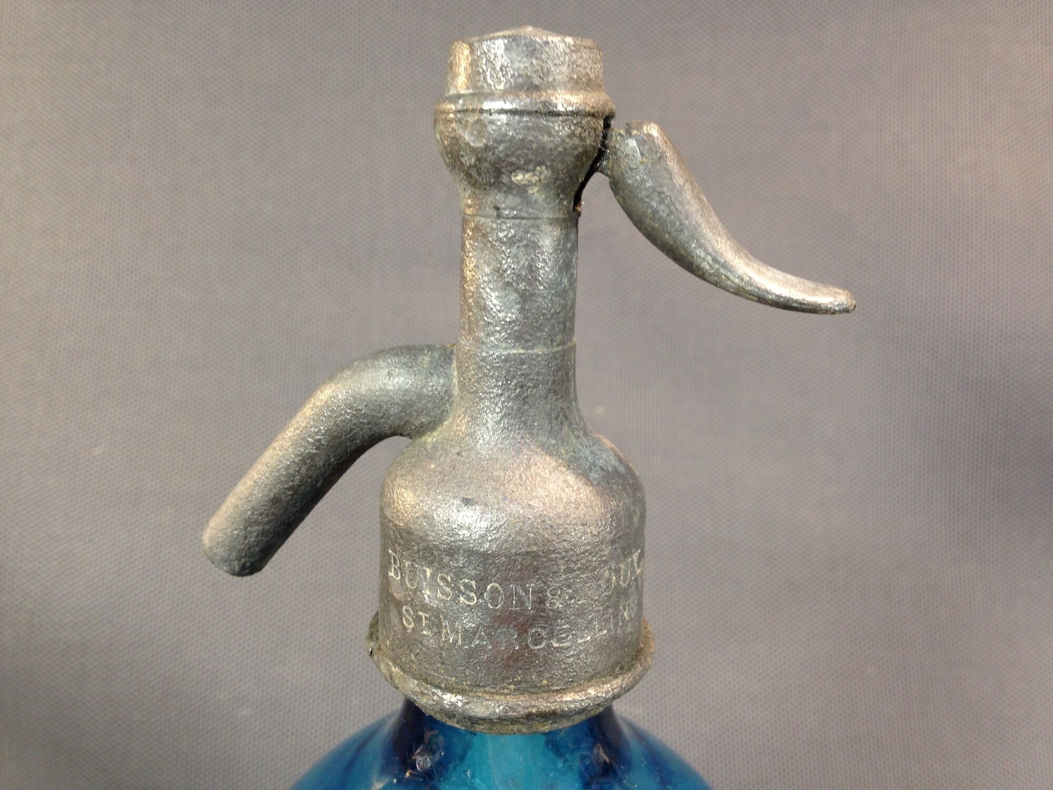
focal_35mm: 33
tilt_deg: -14.6
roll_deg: -2.6
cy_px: 395
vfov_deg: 42.9
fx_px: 1004
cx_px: 526
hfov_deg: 55.4
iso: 64
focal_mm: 4.12
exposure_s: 1/20
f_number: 2.4
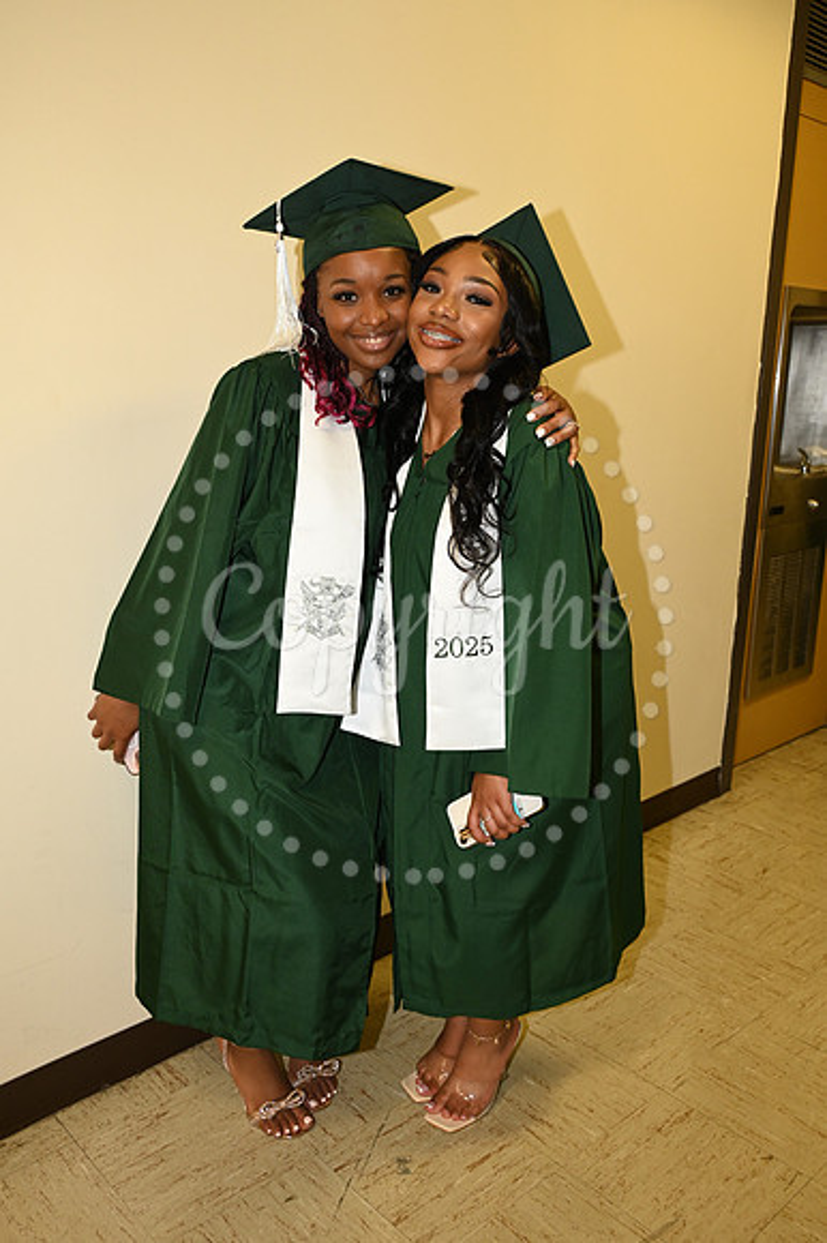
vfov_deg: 62.0
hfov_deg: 43.6
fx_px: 1035
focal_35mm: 30
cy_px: 622
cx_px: 414
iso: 1600
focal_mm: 30
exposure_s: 1/60
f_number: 5.6
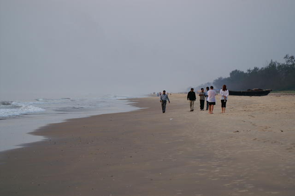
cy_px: 98
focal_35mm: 150
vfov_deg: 9.1
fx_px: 1228
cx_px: 148
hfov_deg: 13.7
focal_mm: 100
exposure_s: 1/125
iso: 400
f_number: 5.6
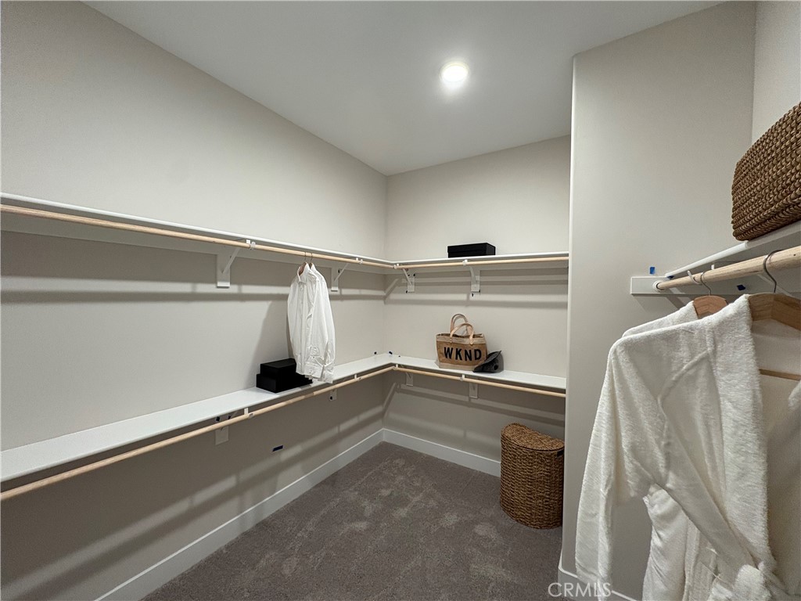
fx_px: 324
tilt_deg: -1.1
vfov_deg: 85.7
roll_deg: -0.4
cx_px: 400
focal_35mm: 14
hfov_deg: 102.1
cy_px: 300
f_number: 2.2
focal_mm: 2.22
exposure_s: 1/60
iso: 250
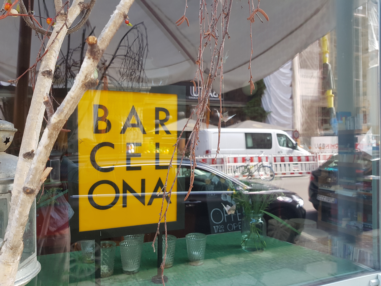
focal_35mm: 26
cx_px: 190
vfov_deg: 53.1
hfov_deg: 67.3
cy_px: 143
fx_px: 286
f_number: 1.7
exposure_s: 1/100
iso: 80
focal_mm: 4.2
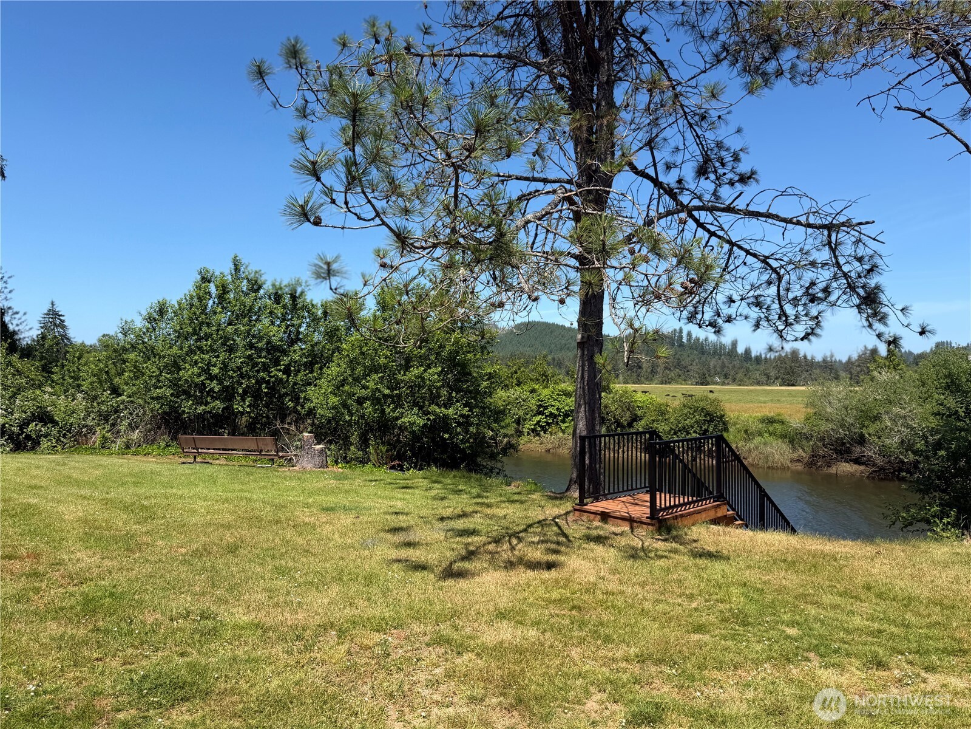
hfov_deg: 71.6
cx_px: 486
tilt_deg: +1.0
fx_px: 673
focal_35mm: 24
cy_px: 364
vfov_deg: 56.8
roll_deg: +0.0
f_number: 1.78
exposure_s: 1/3145
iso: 80
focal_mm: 6.76
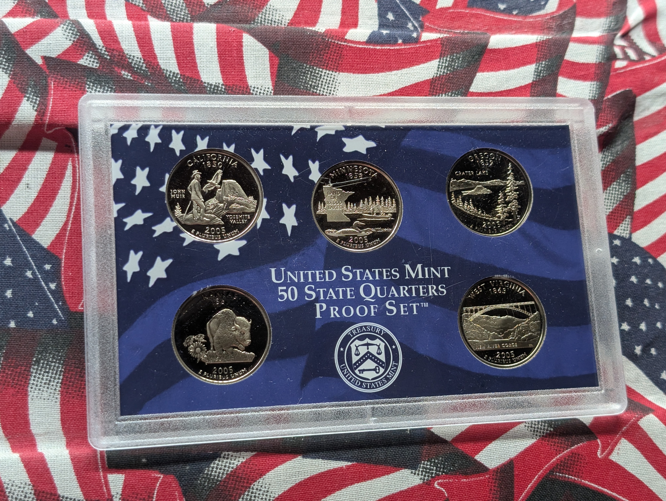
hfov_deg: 38.9
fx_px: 944
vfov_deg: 29.7
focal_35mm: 49
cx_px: 333
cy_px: 250
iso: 95
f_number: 1.68
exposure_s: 1/126
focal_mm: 6.9
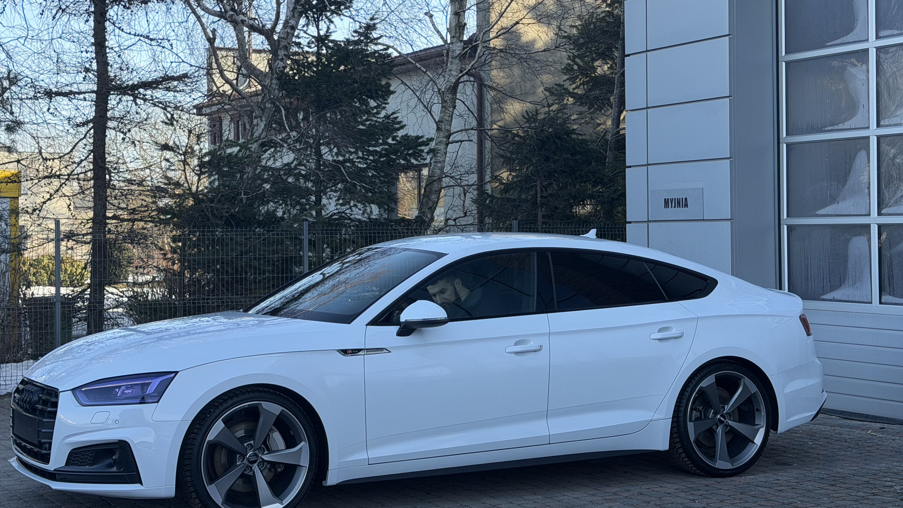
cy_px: 207
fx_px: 1509
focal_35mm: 63
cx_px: 442
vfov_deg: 19.1
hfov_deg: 33.3
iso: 80
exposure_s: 1/1242
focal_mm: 6.76
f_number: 1.78
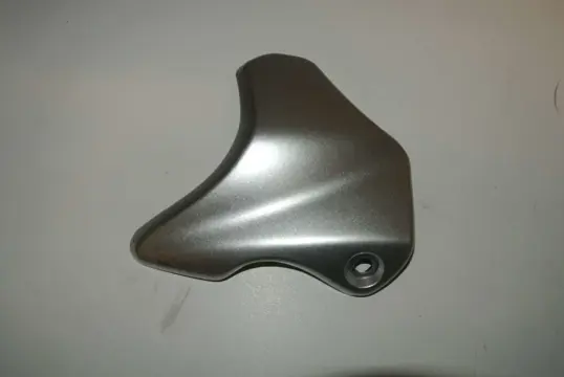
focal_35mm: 31
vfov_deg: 42.4
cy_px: 188
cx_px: 282
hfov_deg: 60.2
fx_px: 486
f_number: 3.8
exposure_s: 1/60
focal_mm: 11.8
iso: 200
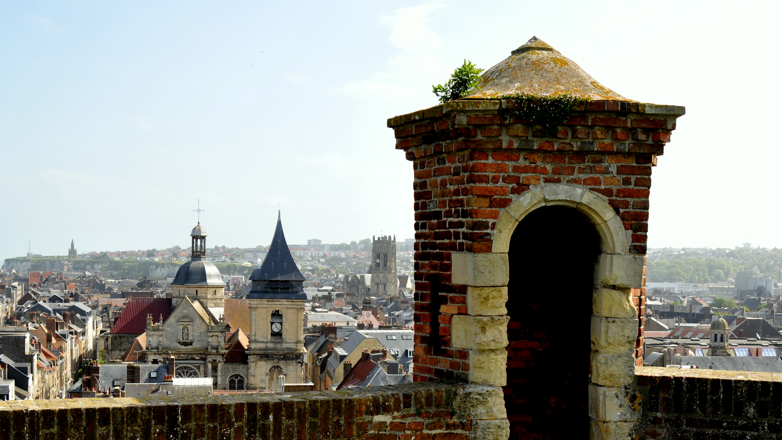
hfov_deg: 42.9
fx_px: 995
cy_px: 302
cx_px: 360
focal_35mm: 48
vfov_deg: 24.8
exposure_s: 1/250
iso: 200
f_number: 8
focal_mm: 26
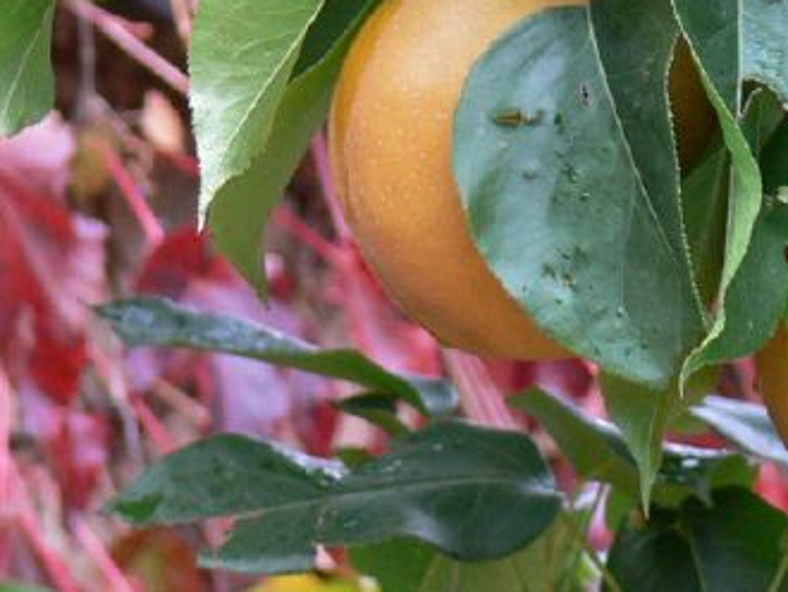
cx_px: 841
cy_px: 138
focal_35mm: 361
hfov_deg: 5.5
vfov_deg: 4.1
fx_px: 8224
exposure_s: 1/30
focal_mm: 24.7
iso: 100
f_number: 3.6
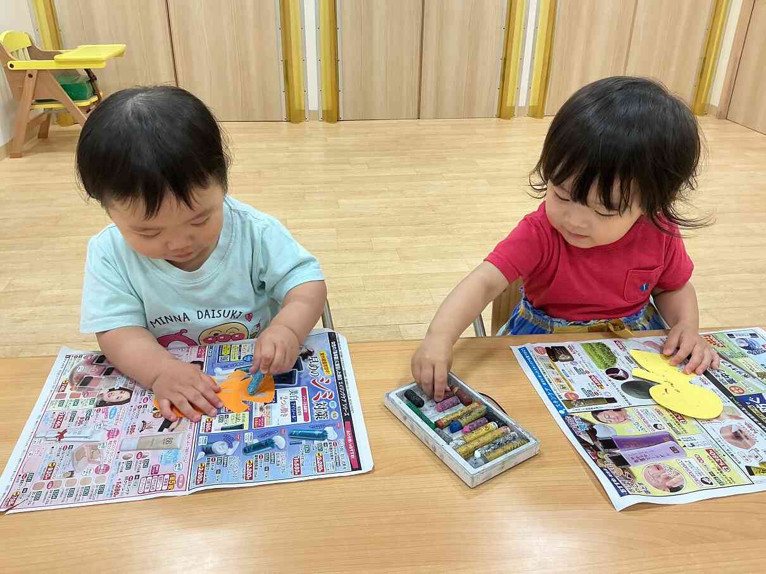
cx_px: 383
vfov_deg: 48.2
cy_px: 287
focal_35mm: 29
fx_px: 642
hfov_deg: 61.6
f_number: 1.8
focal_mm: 3
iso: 50
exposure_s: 1/120
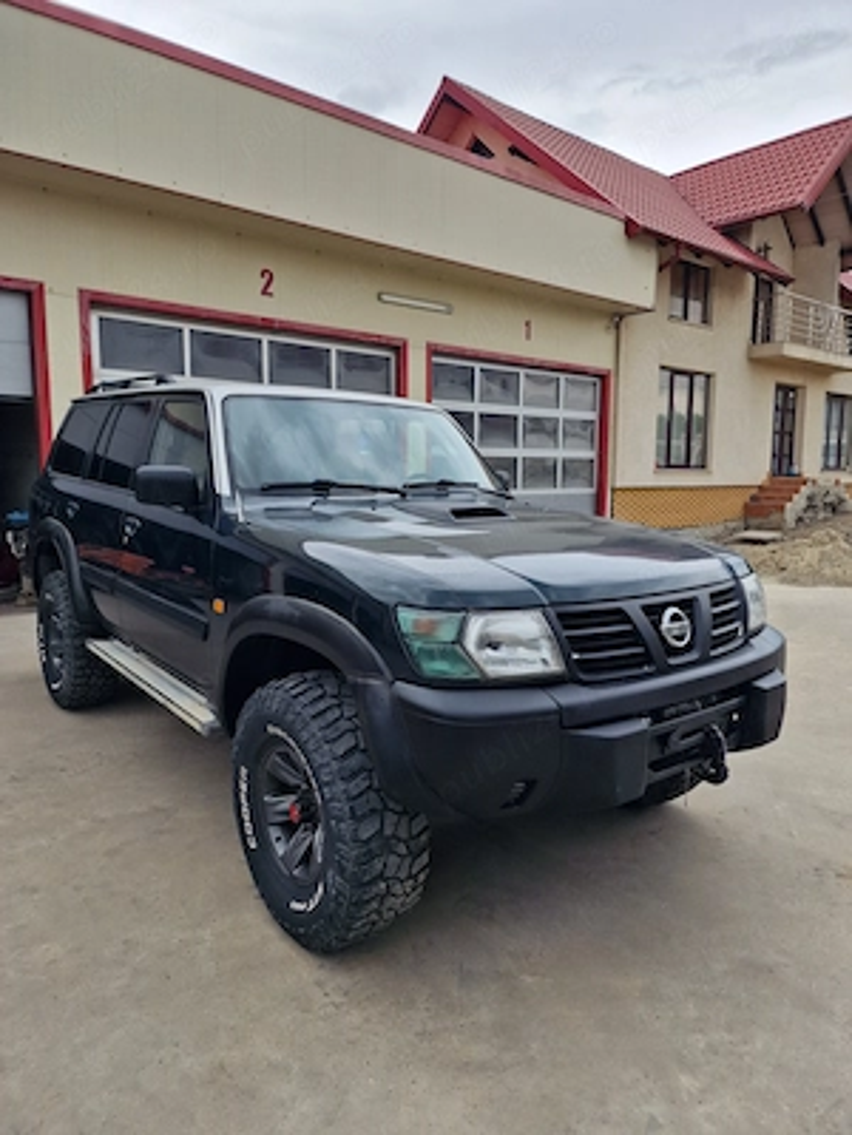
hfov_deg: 58.9
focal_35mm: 23
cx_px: 426
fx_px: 755
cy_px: 568
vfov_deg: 73.9
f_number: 1.8
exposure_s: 1/833
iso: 50
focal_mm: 6.4
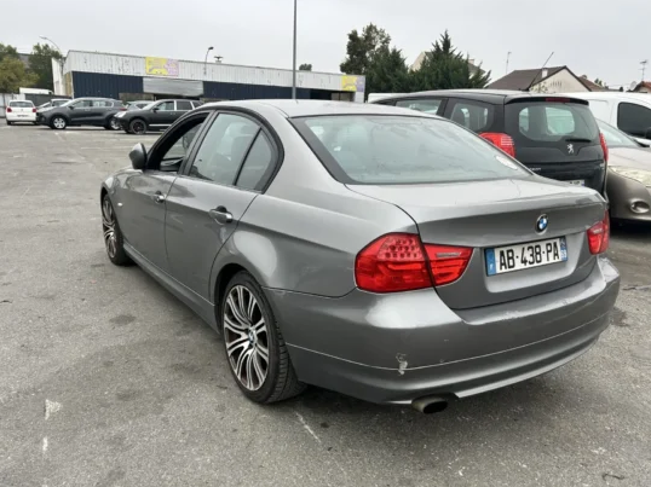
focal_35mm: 29
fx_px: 545
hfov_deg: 61.6
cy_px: 259
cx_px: 342
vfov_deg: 48.2
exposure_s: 1/547
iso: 50
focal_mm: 5.7
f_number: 1.5
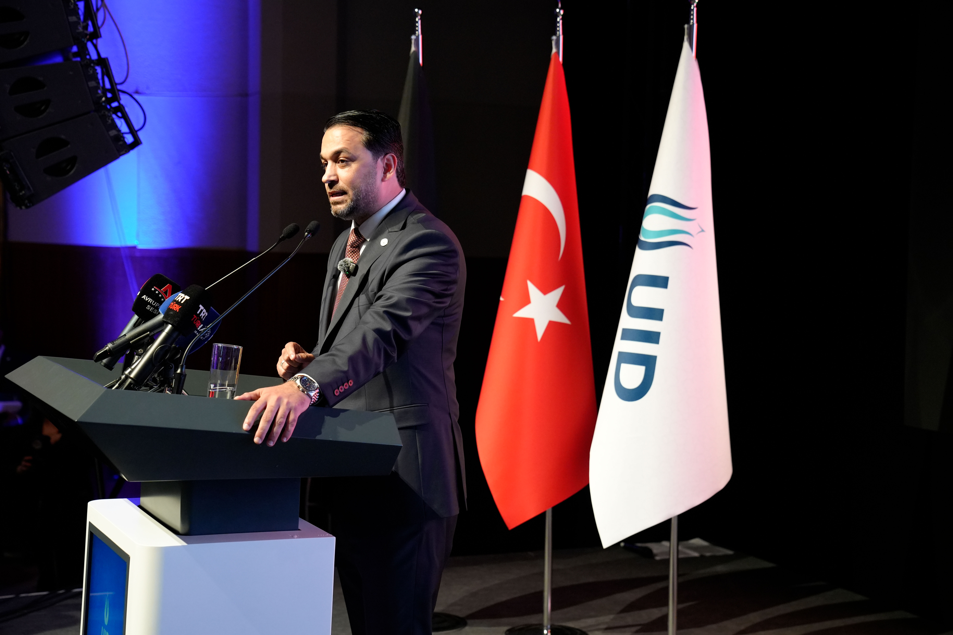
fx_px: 1535
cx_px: 476
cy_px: 318
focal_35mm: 58
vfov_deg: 23.4
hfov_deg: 34.5
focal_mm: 58
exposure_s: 1/160
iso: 3200
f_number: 4
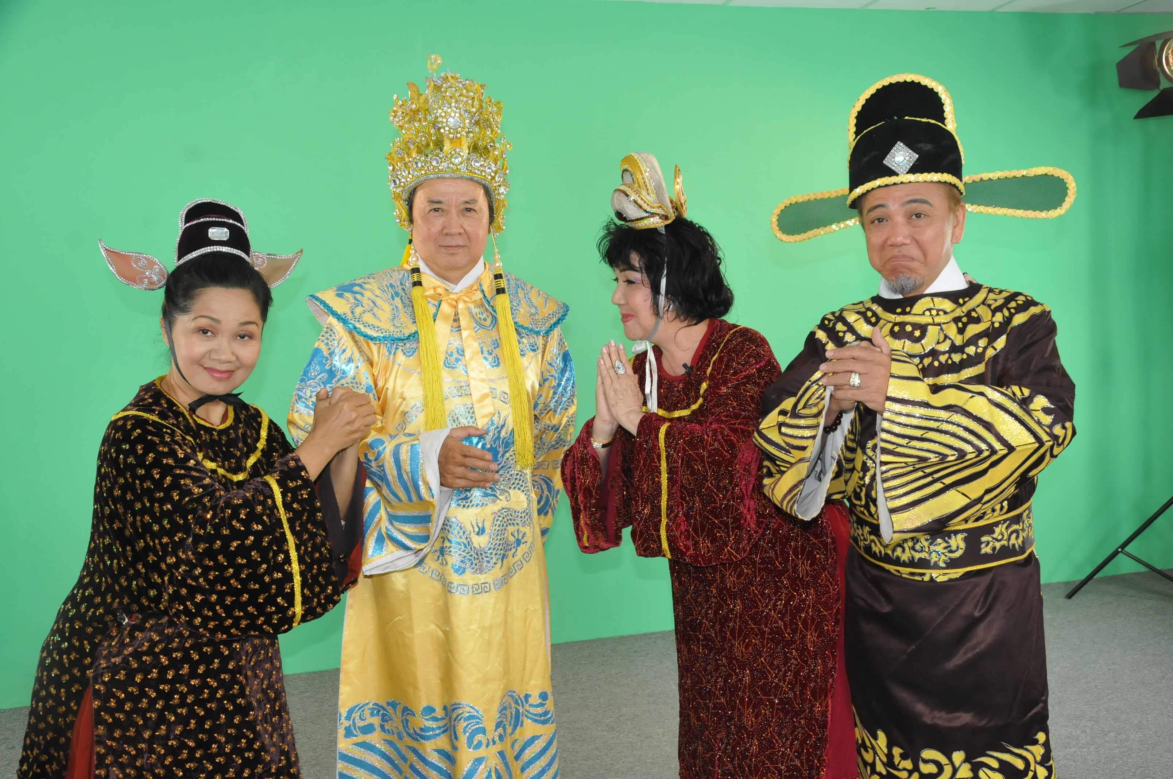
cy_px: 390
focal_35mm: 33
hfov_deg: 57.3
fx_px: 1074
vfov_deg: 39.9
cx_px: 586
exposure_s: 1/100
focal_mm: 22
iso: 800
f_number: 8
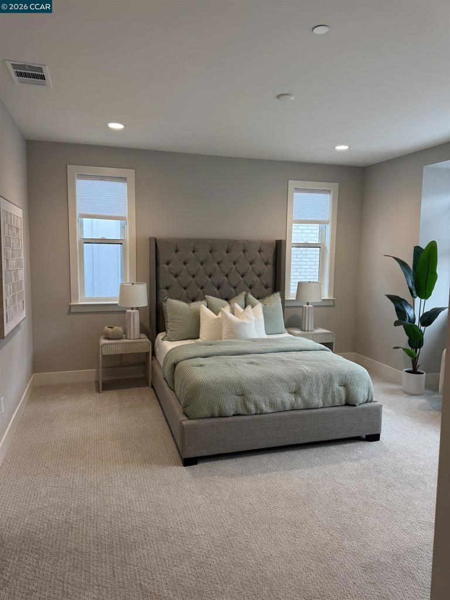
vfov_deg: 71.6
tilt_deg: -4.3
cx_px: 225
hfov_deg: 56.8
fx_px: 416
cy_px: 300
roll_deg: -1.7
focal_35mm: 24
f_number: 1.78
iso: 125
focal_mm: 6.76
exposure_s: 1/120
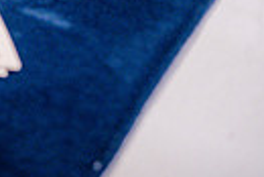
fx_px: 786
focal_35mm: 107
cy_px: -174
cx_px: -225
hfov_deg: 15.9
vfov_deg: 11.6
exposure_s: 1/80
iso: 3200
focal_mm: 24
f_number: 4
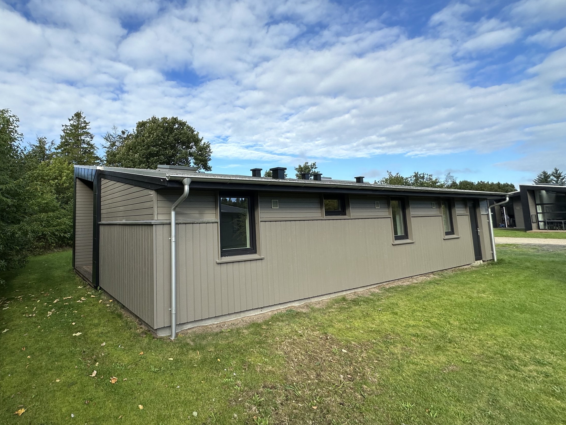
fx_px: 311
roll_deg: +1.4
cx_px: 190
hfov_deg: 81.9
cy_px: 186
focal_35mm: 19
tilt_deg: +7.3
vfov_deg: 68.4
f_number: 2.2
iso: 50
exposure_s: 1/1335
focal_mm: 2.22
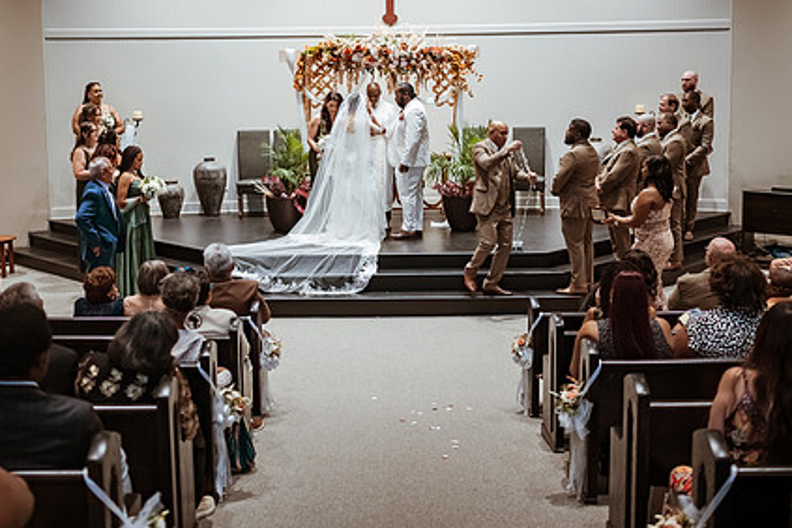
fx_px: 1056
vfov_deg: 27.9
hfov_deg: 41.1
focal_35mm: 48
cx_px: 358
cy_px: 183
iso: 1000
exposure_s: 1/500
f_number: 1.8
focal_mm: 35
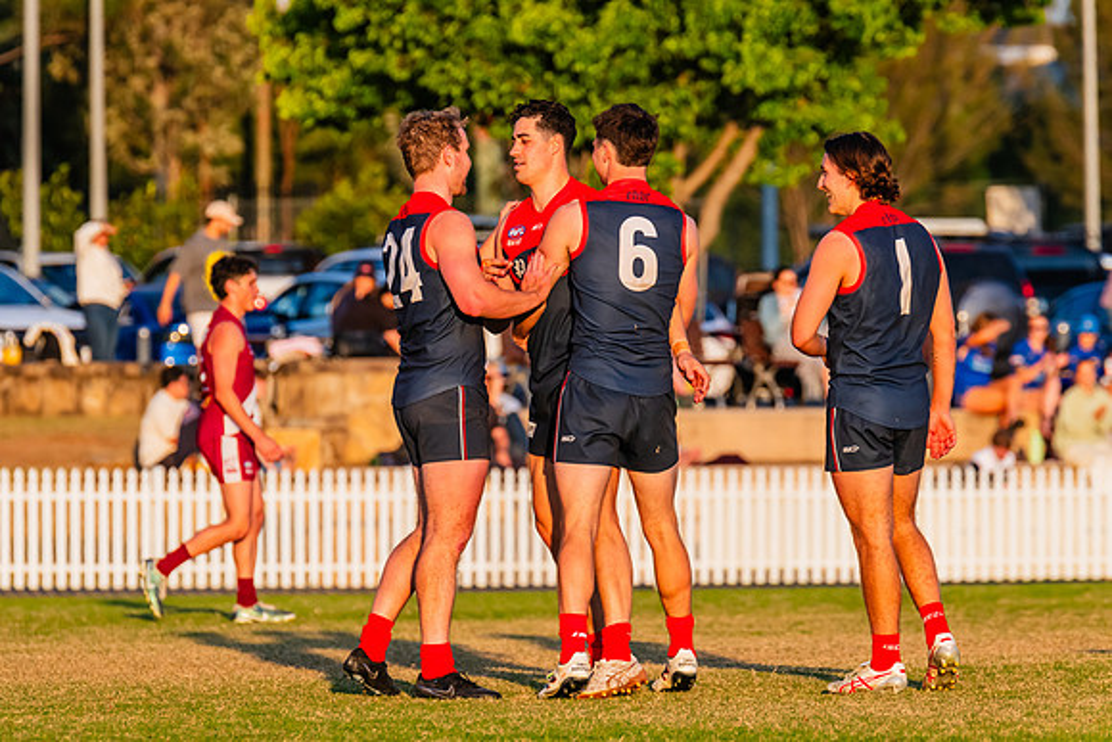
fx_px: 13818
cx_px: 487
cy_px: 300
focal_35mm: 447
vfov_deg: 3.1
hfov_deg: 4.6
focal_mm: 360
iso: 800
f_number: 8
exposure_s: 1/1000
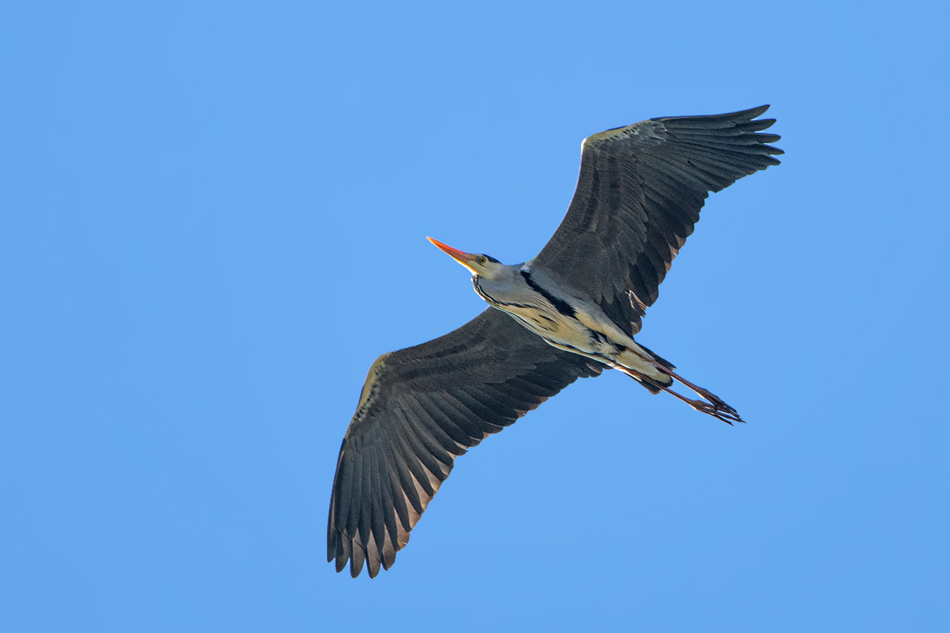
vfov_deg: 1.5
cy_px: 316
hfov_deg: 2.3
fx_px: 23748
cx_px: 475
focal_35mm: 900
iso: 280
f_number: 7.1
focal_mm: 600
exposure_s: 1/800
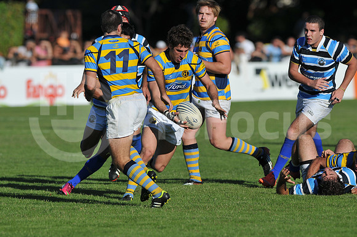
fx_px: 4456
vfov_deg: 3.0
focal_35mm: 450
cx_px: 178
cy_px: 118
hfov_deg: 4.6
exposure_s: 1/4000
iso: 200
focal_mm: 300
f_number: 3.5
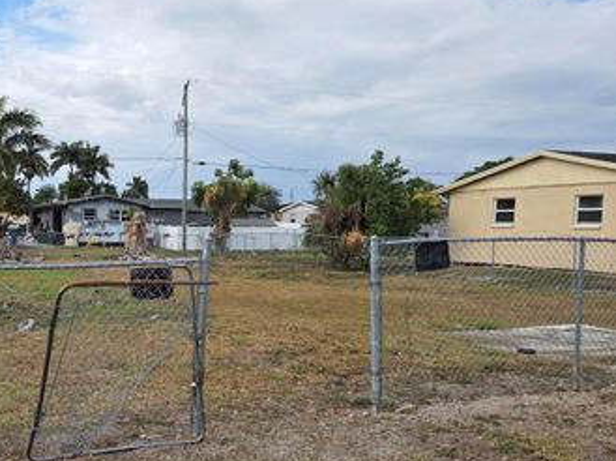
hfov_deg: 50.5
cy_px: 297
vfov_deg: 40.3
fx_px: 622
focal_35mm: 35
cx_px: 154
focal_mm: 5.4
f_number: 1.8
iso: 80
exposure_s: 1/4010
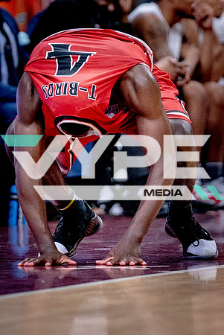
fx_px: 5570
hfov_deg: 2.3
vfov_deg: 3.4
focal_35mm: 598
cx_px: 81
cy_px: 102
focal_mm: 200
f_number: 2.8
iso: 2500
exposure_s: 1/1500
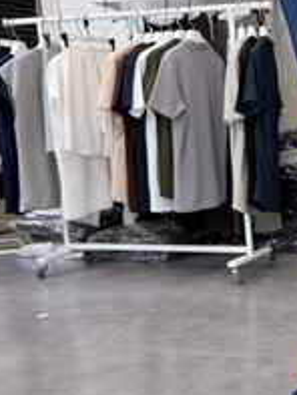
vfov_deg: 29.6
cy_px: 266
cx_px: 369
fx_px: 743
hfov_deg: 20.9
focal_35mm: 65
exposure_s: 1/121
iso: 80
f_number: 1.78
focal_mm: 6.76
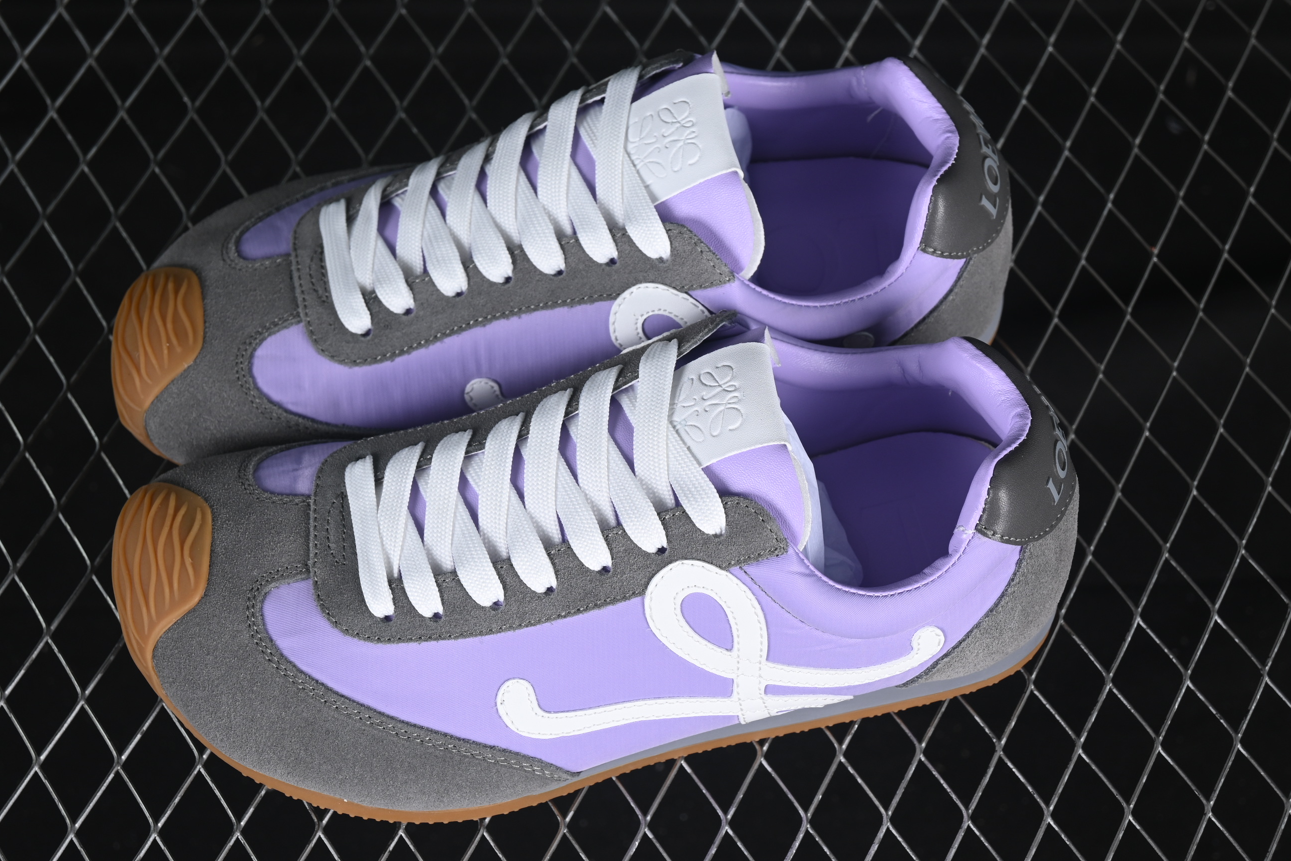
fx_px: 2905
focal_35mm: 81
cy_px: 433
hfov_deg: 25.1
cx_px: 600
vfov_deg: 16.9
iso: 160
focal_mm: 50
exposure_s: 1/80
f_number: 7.1
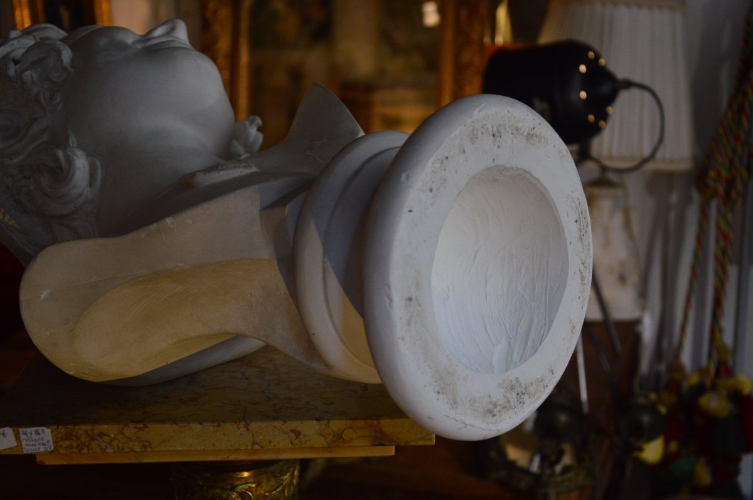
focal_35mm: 60
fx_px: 1254
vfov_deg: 22.6
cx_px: 376
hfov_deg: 33.4
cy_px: 250
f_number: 4.5
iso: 800
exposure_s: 1/125
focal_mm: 40
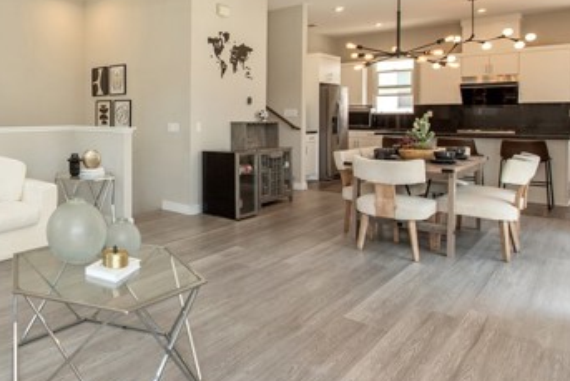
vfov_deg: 45.6
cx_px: 75
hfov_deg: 57.7
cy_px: 121
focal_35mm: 28
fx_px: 443
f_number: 5.6
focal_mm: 15
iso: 560
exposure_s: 1/125
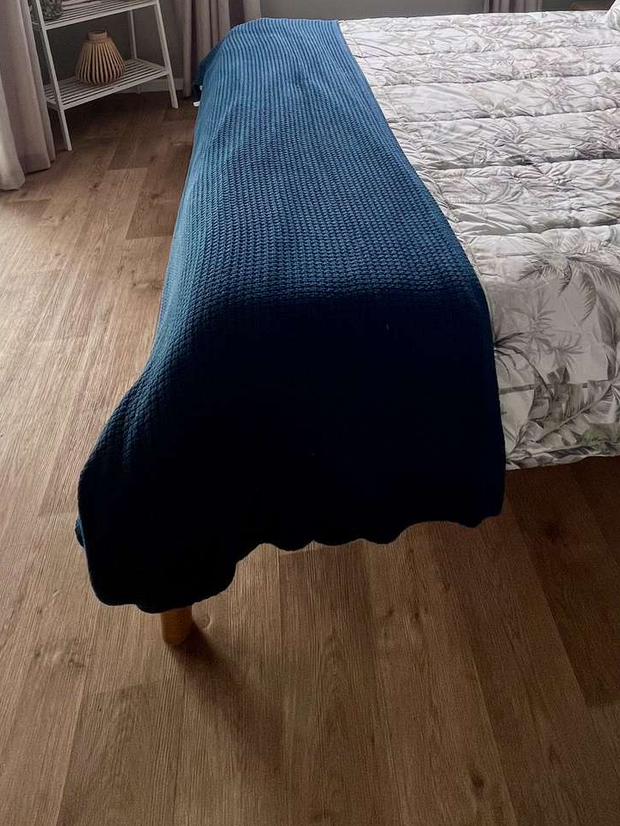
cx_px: 377
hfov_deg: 52.6
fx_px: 621
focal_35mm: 26
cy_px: 17
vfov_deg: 54.1
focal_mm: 1.57
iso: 64
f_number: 1.8
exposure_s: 1/99
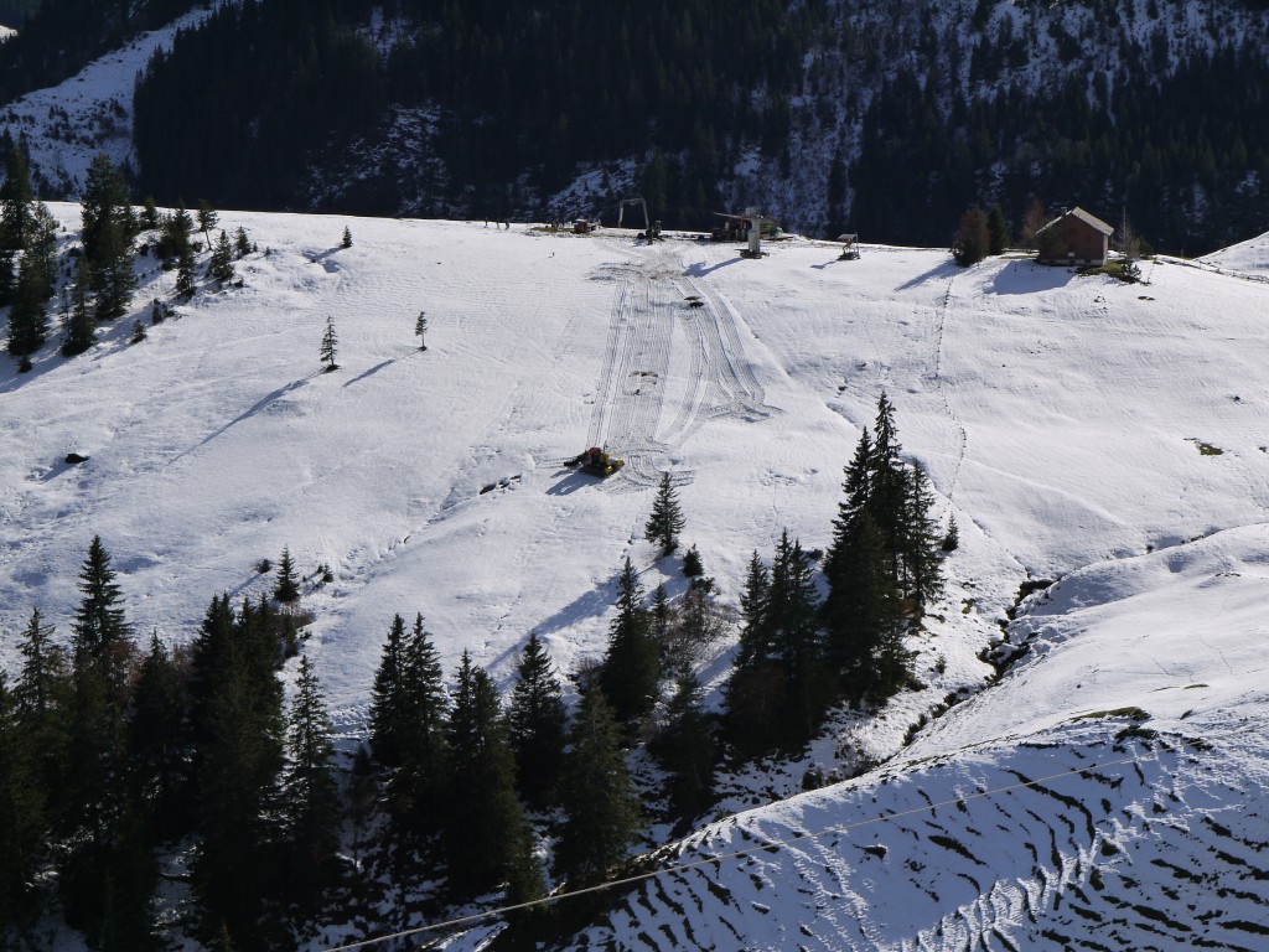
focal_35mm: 90
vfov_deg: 16.4
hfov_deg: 21.8
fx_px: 3299
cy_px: 476
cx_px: 634
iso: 160
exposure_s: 1/500
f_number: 10
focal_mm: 45
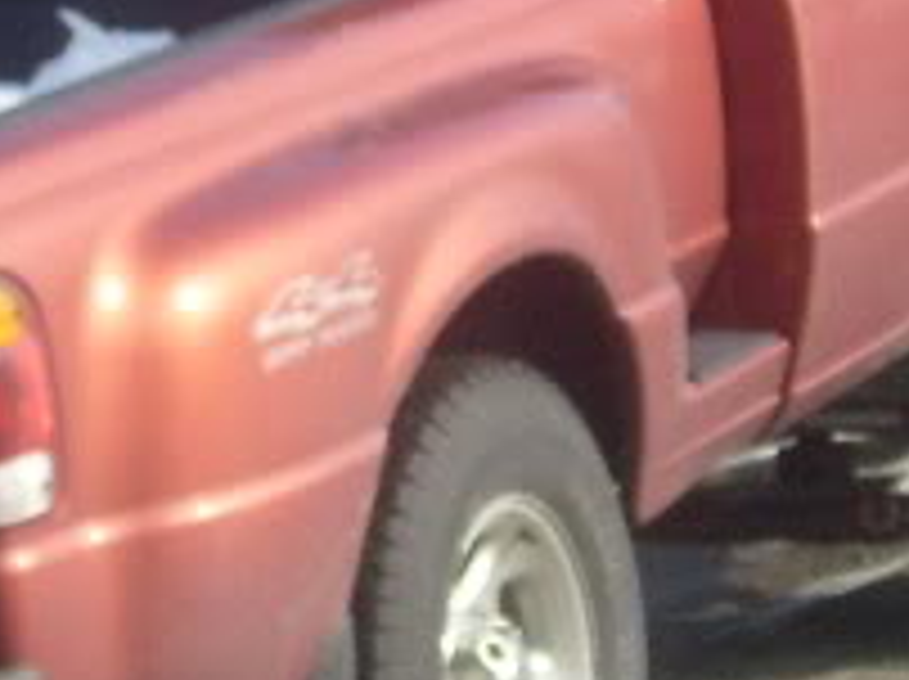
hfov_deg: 9.1
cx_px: 342
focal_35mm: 218
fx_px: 5718
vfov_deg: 6.8
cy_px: 203
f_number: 3
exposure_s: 1/750
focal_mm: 7.2
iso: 80
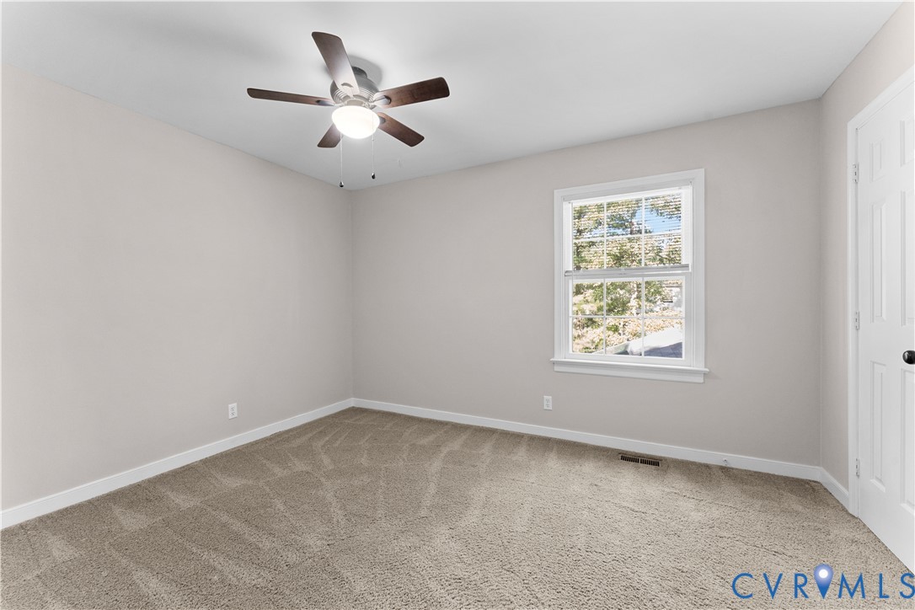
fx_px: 356
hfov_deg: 104.3
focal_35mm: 14
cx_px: 458
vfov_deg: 81.2
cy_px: 305
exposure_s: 1/4
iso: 1600
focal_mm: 14
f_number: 9
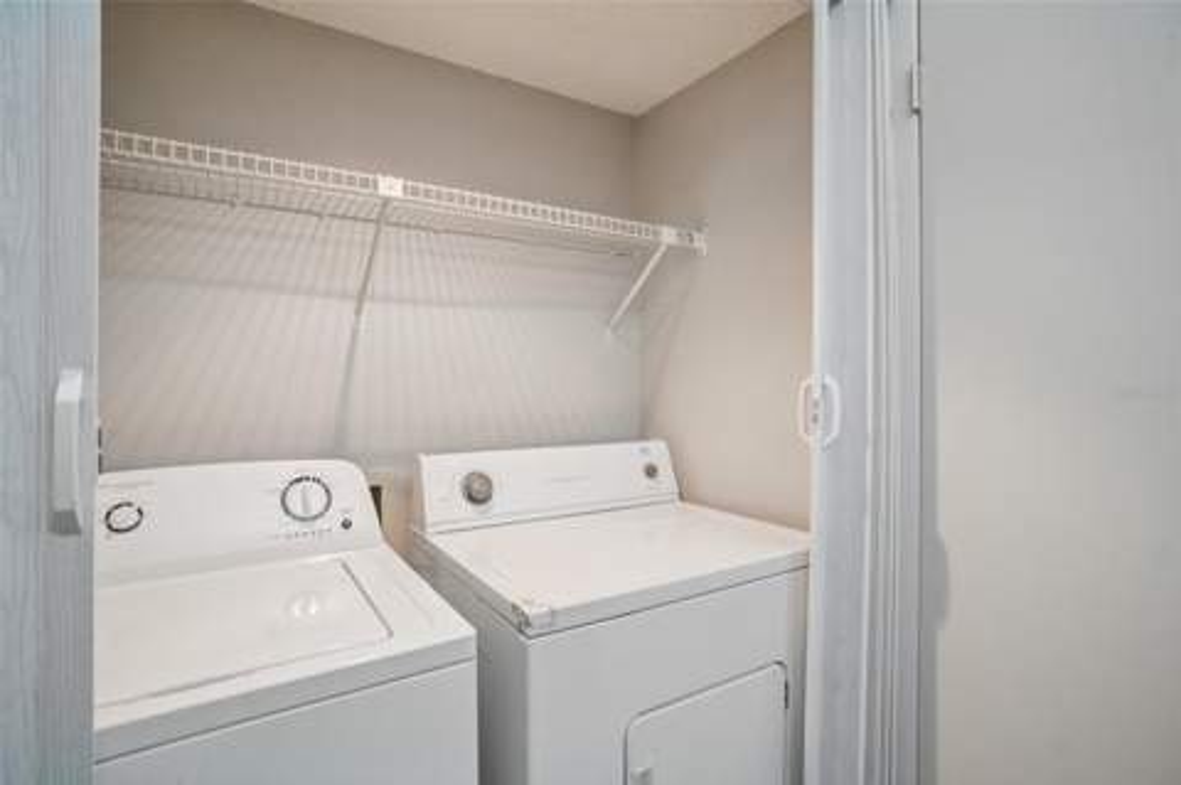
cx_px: 590
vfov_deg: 71.9
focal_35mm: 16
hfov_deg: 95.0
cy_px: 392
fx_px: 541
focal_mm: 11
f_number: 8
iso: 1600
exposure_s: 1/30
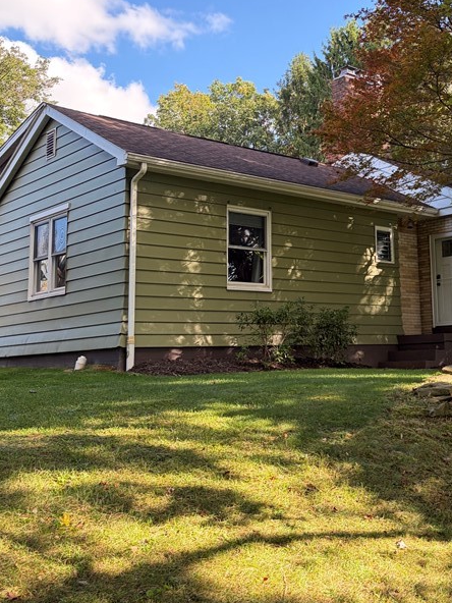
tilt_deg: +9.7
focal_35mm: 45
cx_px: 373
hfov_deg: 31.2
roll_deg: +2.4
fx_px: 783
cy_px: 246
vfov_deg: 41.9
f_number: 1.6
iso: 64
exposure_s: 1/438
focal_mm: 5.96
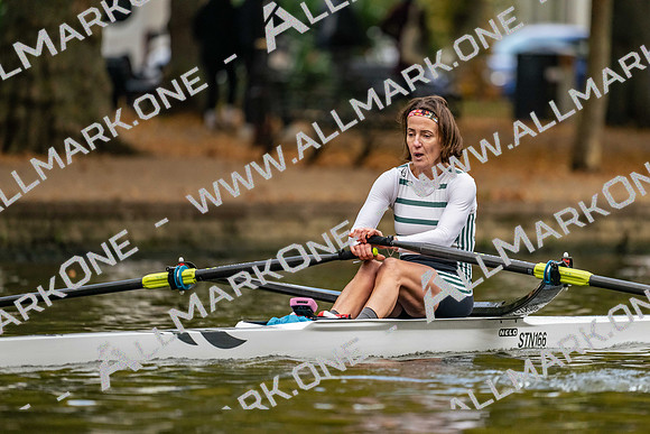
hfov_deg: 5.2
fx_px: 7224
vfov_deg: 3.4
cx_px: 325
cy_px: 217
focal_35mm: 400
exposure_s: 1/2500
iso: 2800
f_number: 4.5
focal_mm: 400
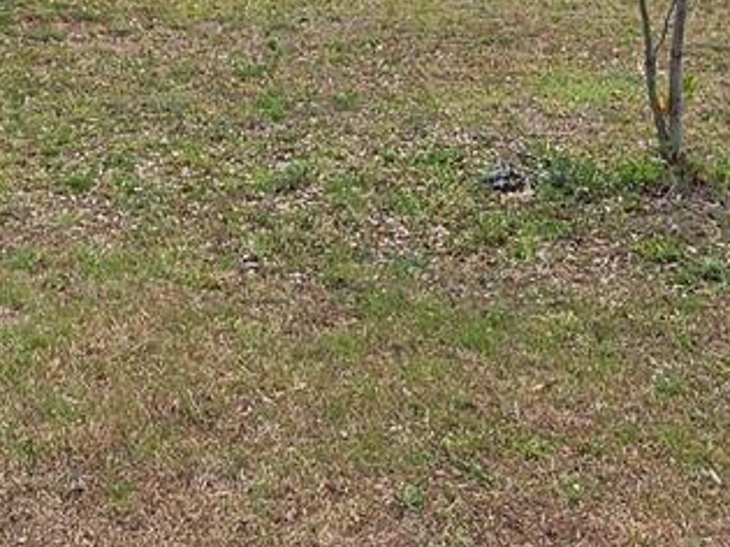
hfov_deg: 16.3
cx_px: -76
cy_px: -93
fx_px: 2466
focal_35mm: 117
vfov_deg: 12.4
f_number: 1.8
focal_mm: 6.4
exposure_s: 1/641
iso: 12
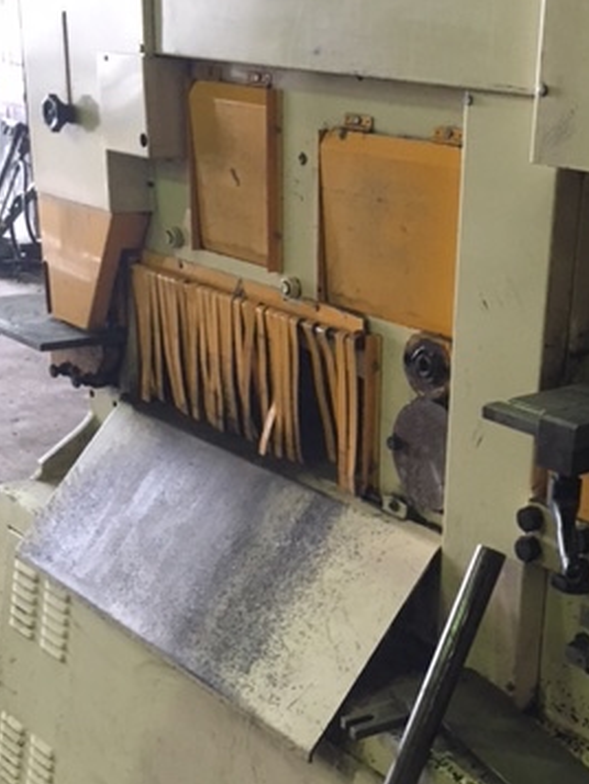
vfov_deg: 36.3
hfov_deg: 27.5
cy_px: 538
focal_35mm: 52
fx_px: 1179
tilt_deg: -23.6
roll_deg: -3.6
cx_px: 477
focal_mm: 4.15
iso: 200
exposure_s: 1/25
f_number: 2.2
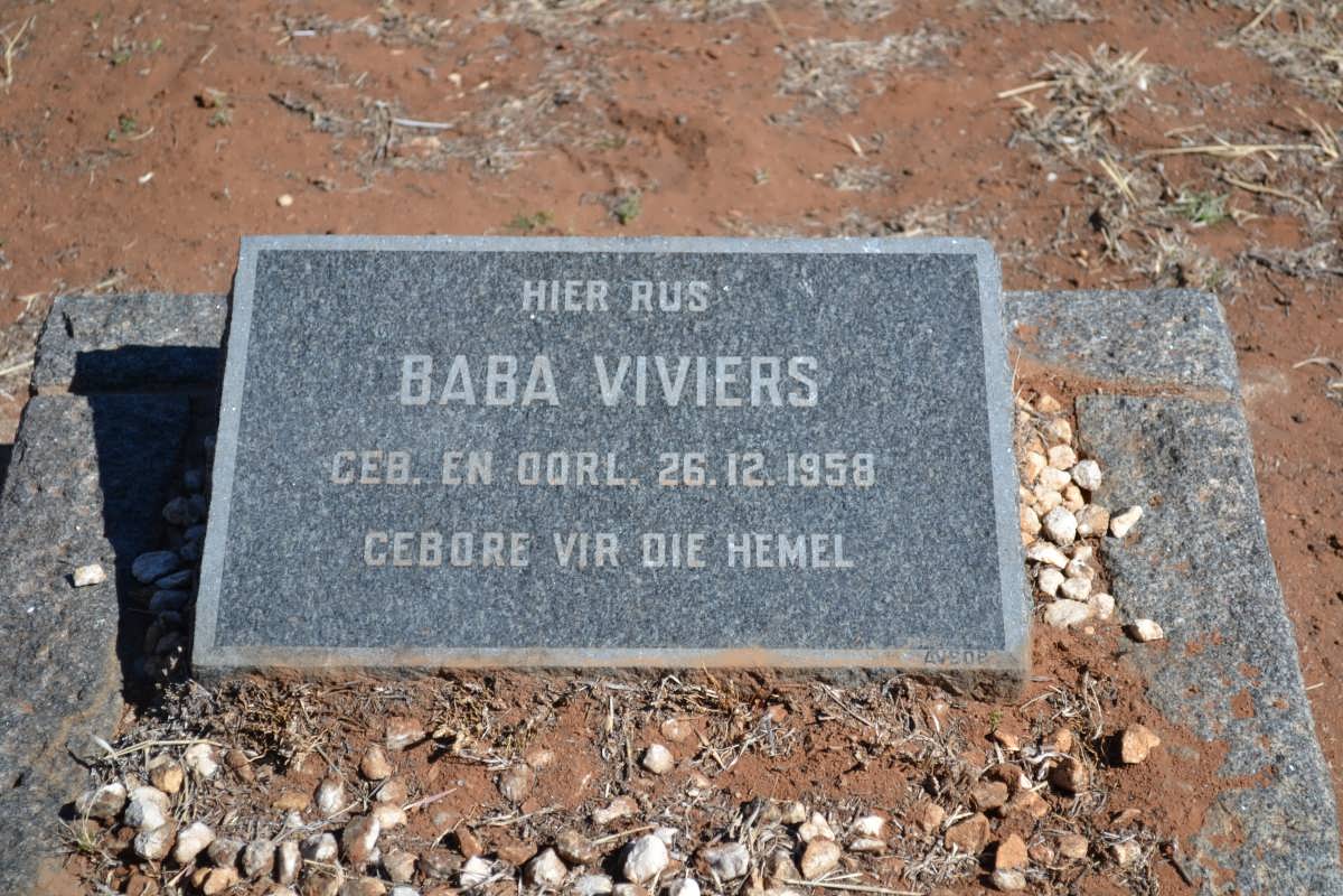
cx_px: 672
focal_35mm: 82
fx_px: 3077
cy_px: 448
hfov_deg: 24.6
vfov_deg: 16.6
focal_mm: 55
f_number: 5.6
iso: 125
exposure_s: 1/125
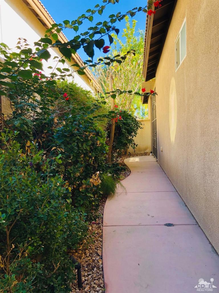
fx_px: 236
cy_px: 146
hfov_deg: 49.7
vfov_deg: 63.4
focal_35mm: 28
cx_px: 110
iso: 20
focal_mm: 4
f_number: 1.8
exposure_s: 1/222
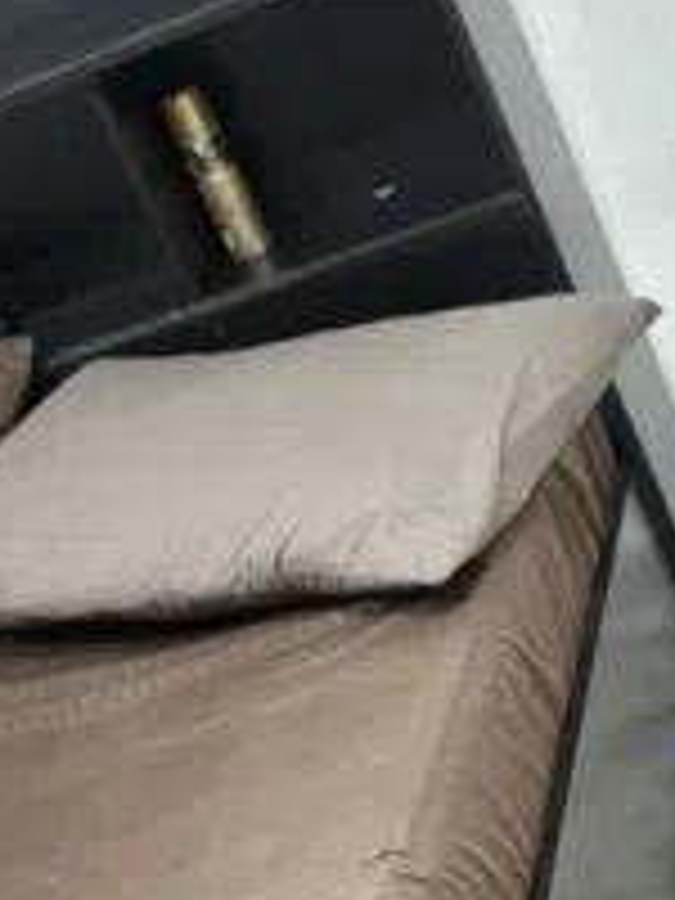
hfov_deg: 15.4
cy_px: 518
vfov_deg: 20.4
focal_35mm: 96
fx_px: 2496
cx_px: 220
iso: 250
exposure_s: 1/33
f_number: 1.78
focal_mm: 6.86
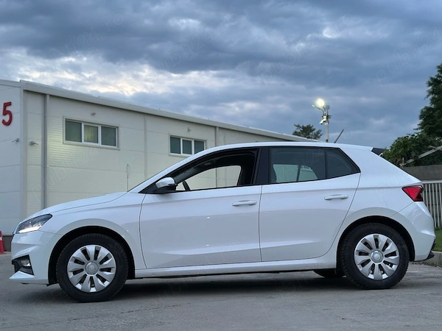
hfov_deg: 39.7
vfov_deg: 30.3
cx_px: 221
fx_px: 613
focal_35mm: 48
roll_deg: +1.1
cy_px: 166
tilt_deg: +5.2
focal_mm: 6.86
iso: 125
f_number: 1.78
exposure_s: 1/50
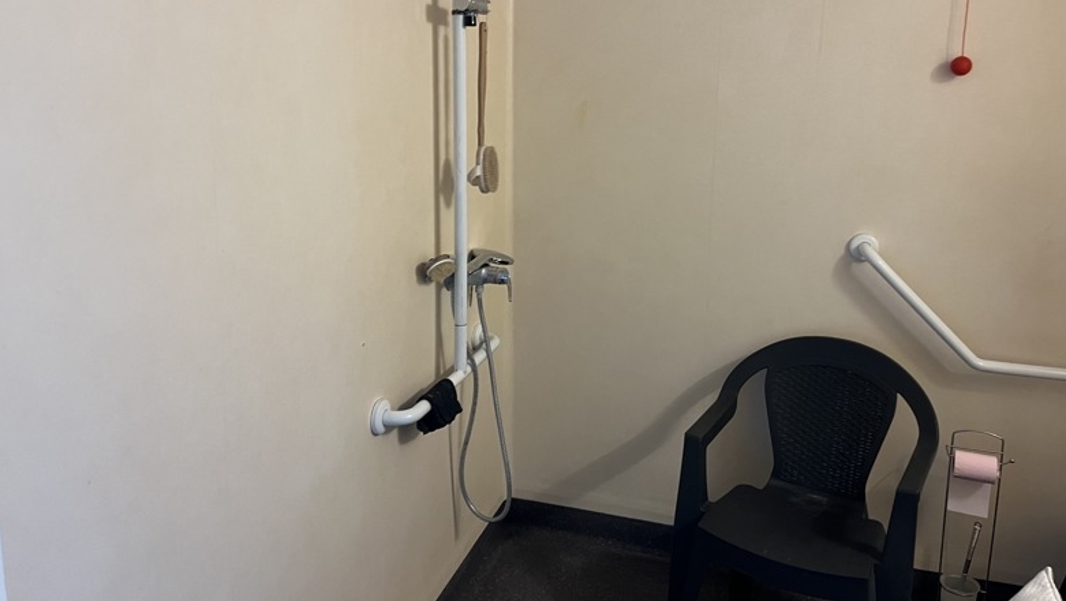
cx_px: 536
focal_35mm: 29
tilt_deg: -8.7
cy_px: 195
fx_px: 820
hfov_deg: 66.0
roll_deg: -1.6
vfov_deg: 39.7
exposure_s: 1/50
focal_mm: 5.1
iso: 250
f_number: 1.6
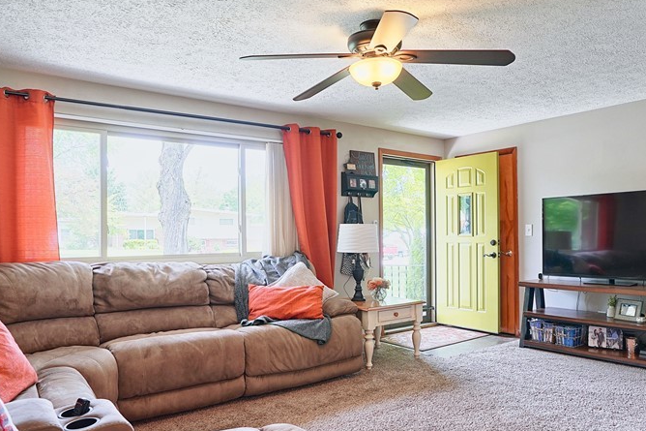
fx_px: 466
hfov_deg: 69.0
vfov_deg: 49.5
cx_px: 373
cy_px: 229
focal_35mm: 26
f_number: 7.1
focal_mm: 16
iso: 400
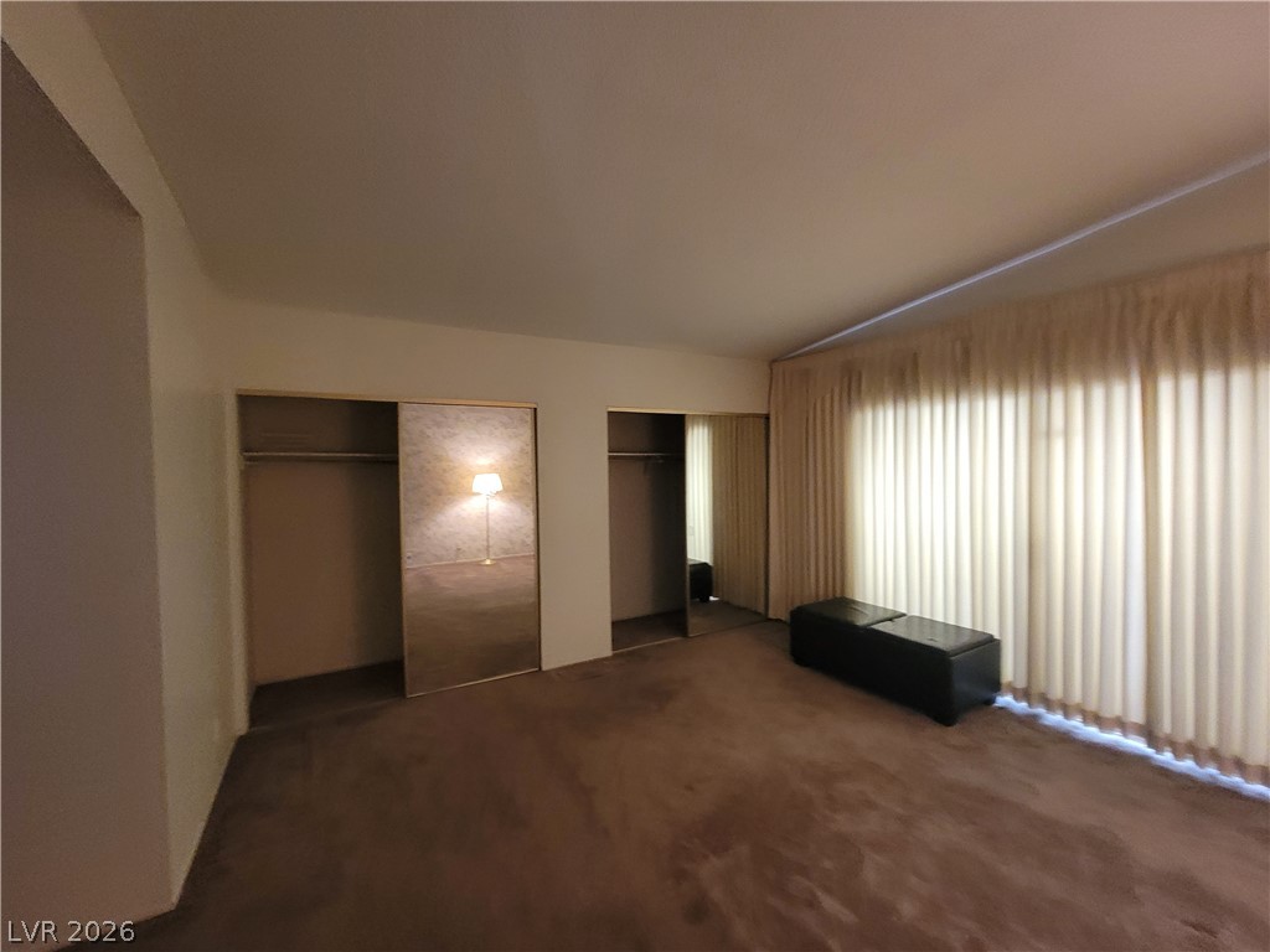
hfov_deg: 106.2
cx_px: 635
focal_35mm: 13
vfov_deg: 89.9
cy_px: 476
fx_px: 477
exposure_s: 1/60
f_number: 2.2
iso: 400
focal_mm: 2.2
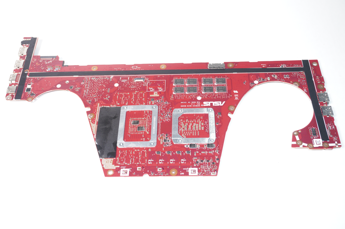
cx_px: 172
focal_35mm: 39
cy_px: 114
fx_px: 373
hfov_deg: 49.6
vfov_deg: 34.1
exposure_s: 1/125
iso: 640
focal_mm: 26
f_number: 5
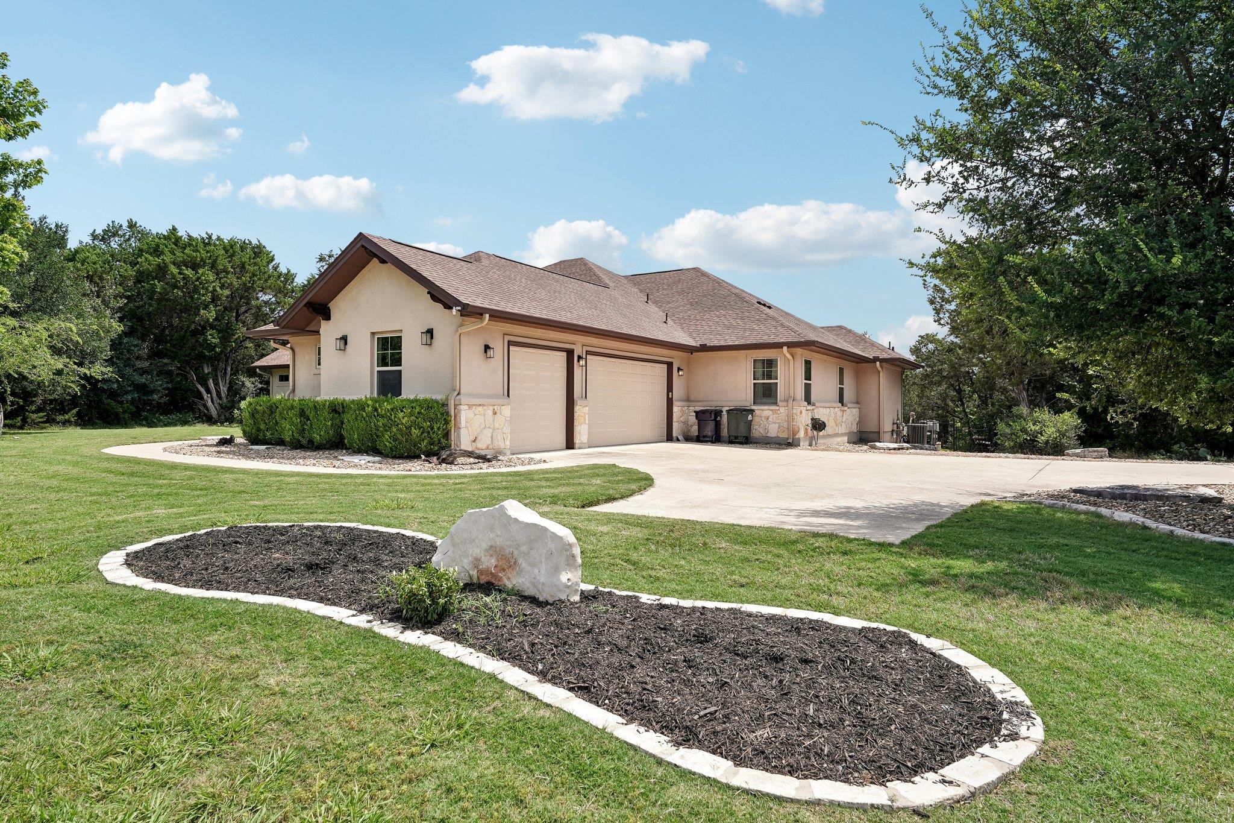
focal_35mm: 20
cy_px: 412
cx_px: 617
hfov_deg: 83.1
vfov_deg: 61.2
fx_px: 696
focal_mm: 20.3
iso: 400
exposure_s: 1/640
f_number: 8
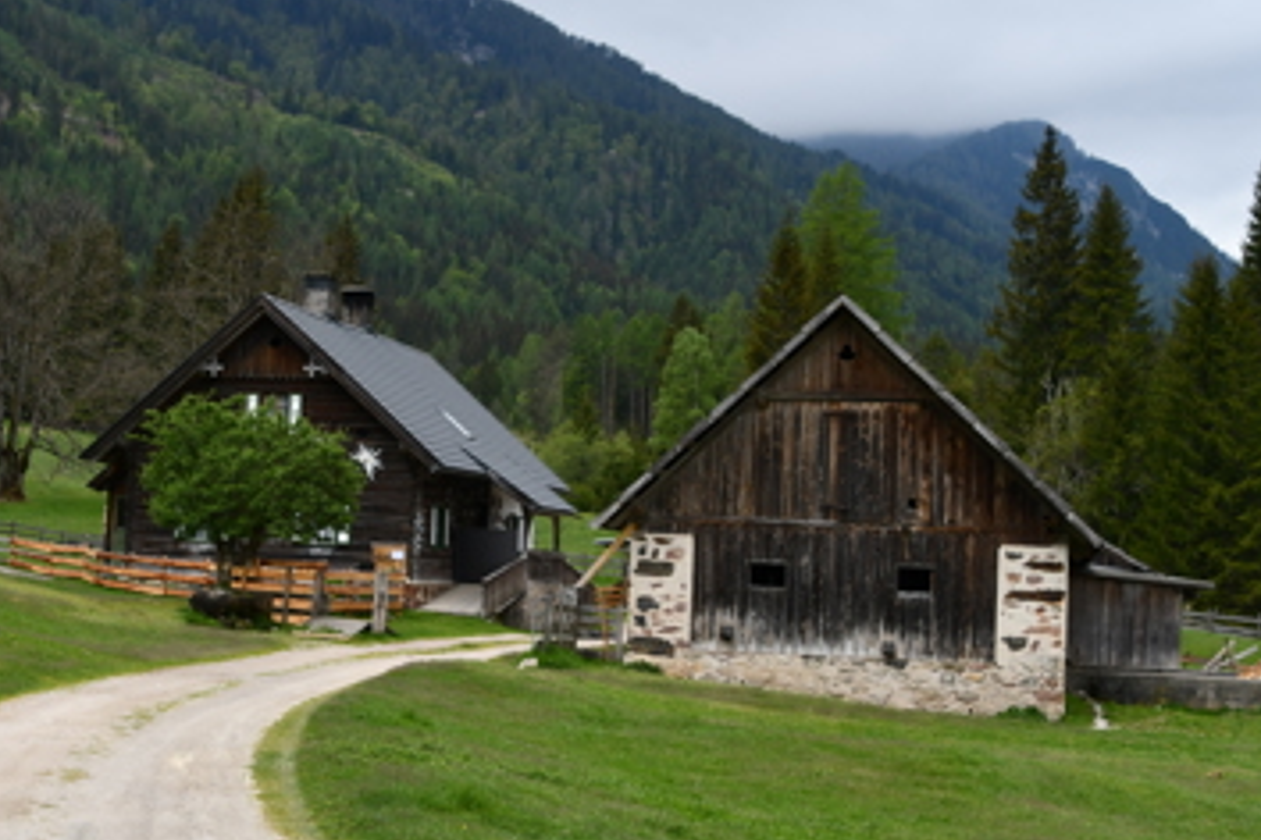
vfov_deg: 23.8
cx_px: 467
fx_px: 1996
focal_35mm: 57
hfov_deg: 34.9
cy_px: 411
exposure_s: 1/250
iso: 250
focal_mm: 24
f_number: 5.6
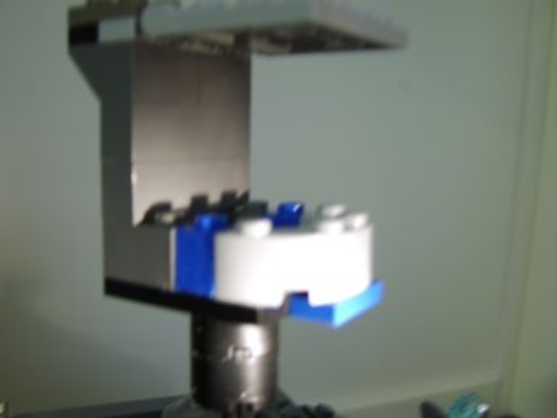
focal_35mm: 31
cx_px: 278
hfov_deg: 58.4
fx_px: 499
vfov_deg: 45.4
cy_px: 209
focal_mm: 8.13
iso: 71
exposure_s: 1/3
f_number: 2.7
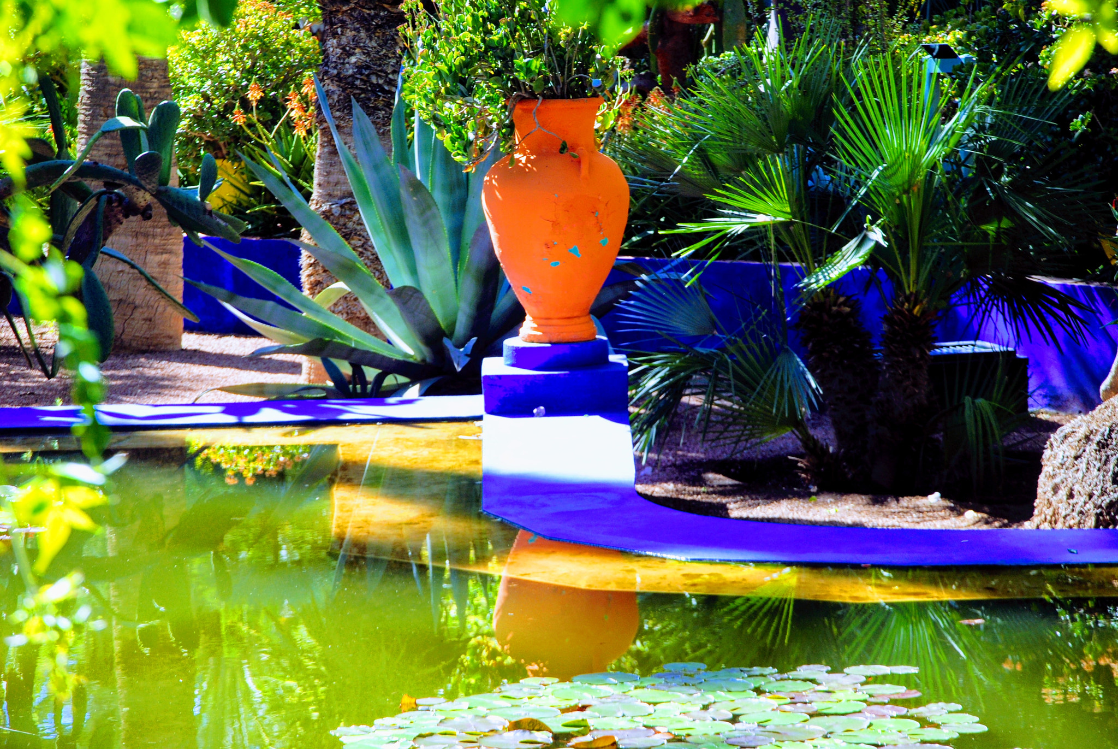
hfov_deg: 13.9
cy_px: 374
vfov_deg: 9.4
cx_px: 559
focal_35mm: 147
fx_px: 4571
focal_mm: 98
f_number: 9
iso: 200
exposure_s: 1/125
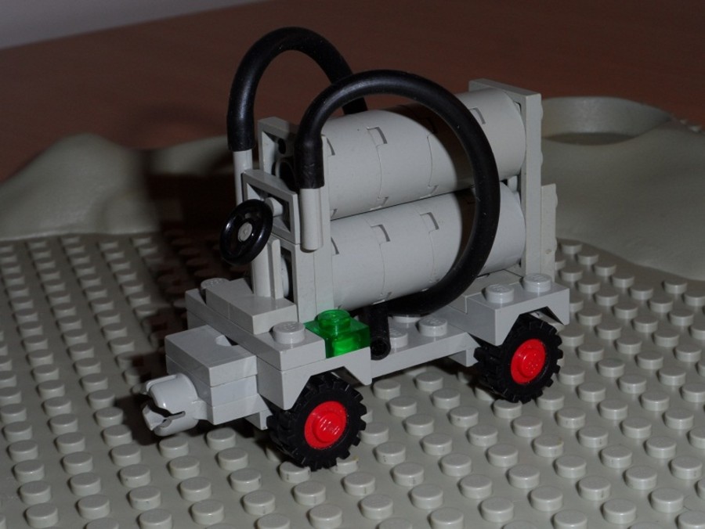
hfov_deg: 26.7
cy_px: 264
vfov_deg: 20.2
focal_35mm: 73
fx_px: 1488
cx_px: 352
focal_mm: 11.9
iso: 100
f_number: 7.7
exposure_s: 1/20
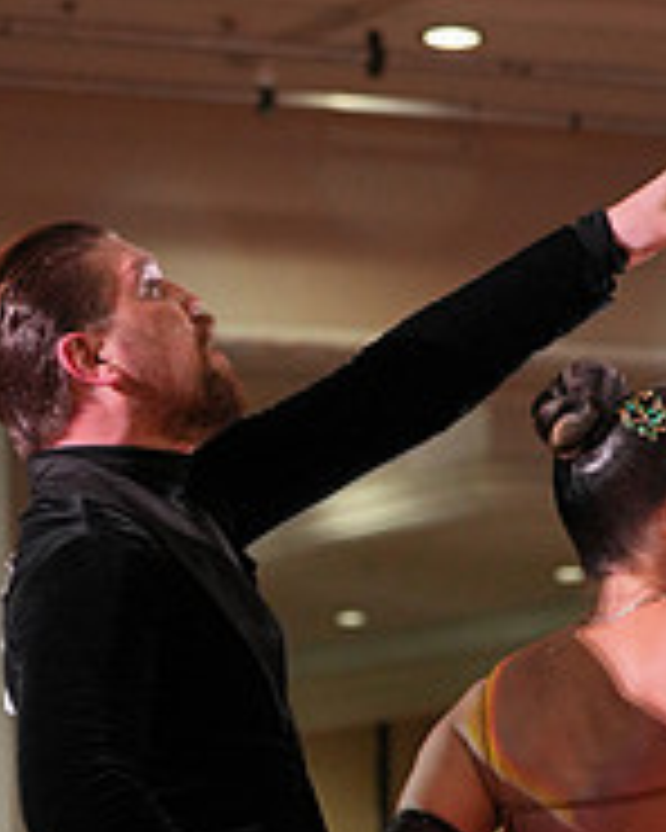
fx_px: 5076
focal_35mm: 206
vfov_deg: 9.1
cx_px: 358
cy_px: 1228
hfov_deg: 7.5
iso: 2000
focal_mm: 70
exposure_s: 1/500
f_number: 4
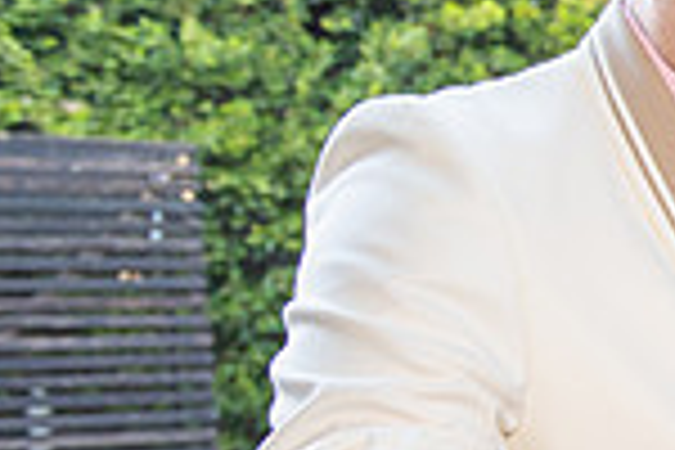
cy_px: 425
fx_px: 2250
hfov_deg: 14.5
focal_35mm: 120
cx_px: 1300
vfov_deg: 11.3
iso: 640
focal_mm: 31
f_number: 4.5
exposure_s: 1/125
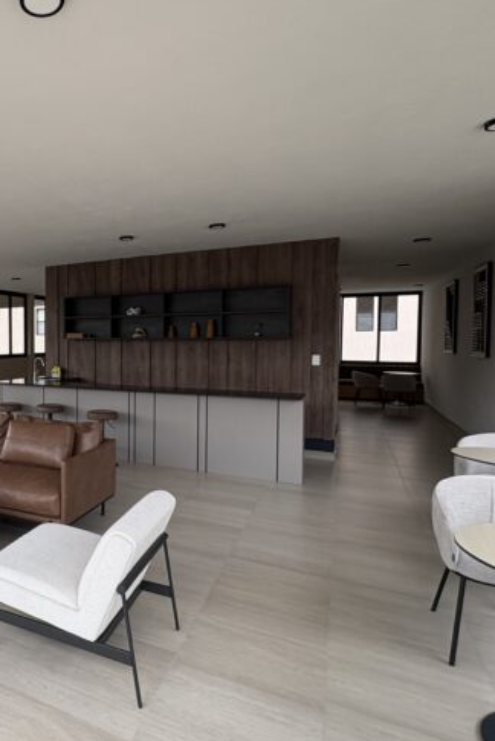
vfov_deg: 73.7
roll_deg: +1.8
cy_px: 362
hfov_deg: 47.1
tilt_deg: -1.6
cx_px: 37
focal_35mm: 24
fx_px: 494
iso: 125
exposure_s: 1/99
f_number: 2.2
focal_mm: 2.22
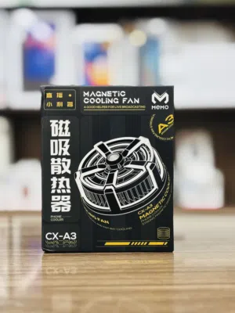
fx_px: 471
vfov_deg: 36.8
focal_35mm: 52
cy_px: 156
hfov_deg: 28.0
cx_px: 118
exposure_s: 1/50
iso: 50
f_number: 1.6
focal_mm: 5.96
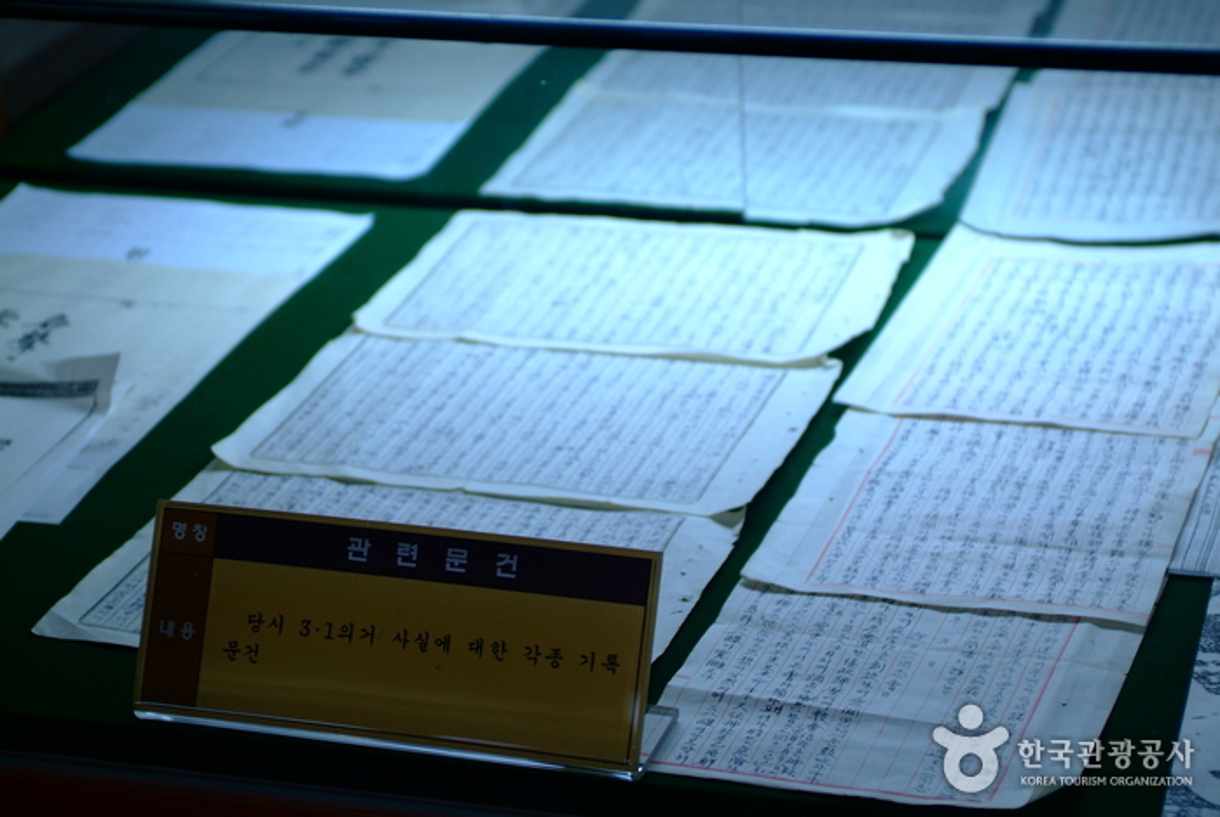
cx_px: 610
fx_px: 3156
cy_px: 408
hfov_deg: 21.9
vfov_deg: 14.7
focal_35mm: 93
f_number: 4
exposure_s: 1/60
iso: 400
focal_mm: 62
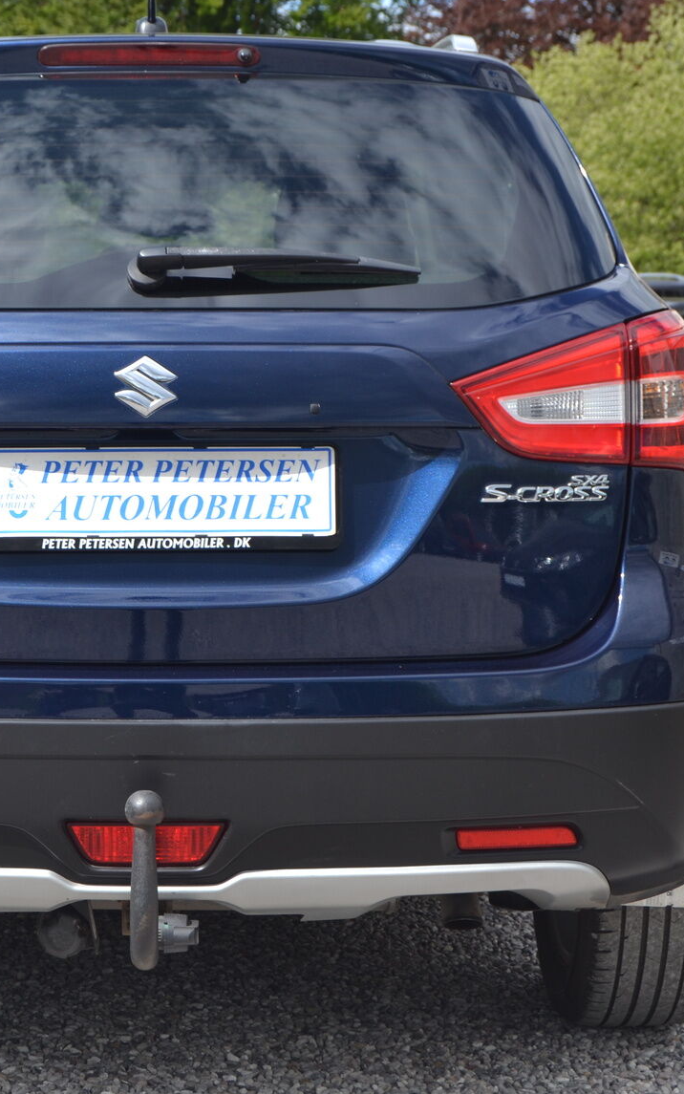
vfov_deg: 25.2
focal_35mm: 82
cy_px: 491
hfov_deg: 15.8
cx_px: 156
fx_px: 2445
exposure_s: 1/250
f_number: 8
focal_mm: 32
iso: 100
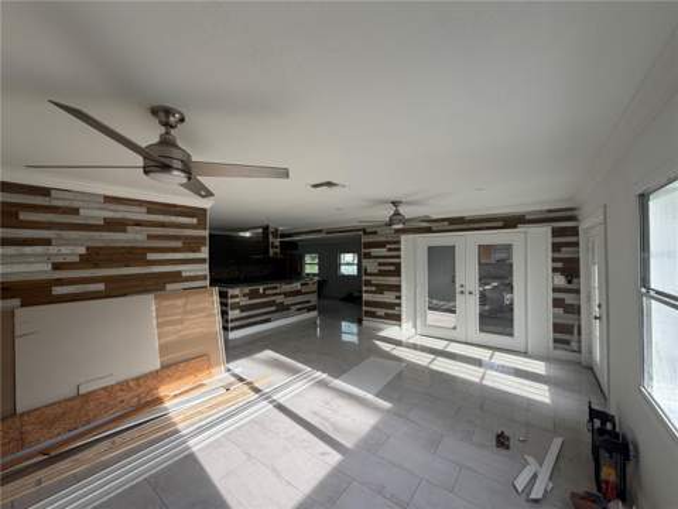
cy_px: 254
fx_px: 274
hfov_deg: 102.1
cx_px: 339
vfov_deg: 85.7
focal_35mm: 14
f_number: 2.2
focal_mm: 2.22
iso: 50
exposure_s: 1/365
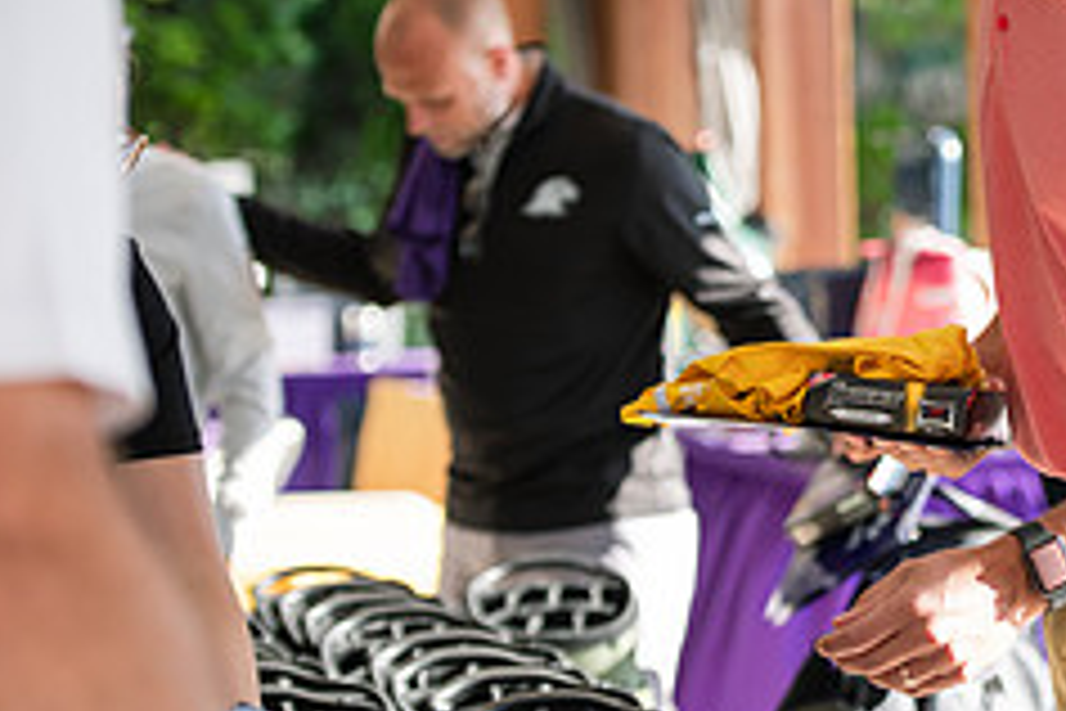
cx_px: 1062
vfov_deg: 6.6
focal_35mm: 208
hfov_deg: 9.8
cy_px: 128
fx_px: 6159
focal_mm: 85
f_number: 3.2
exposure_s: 1/320
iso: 200
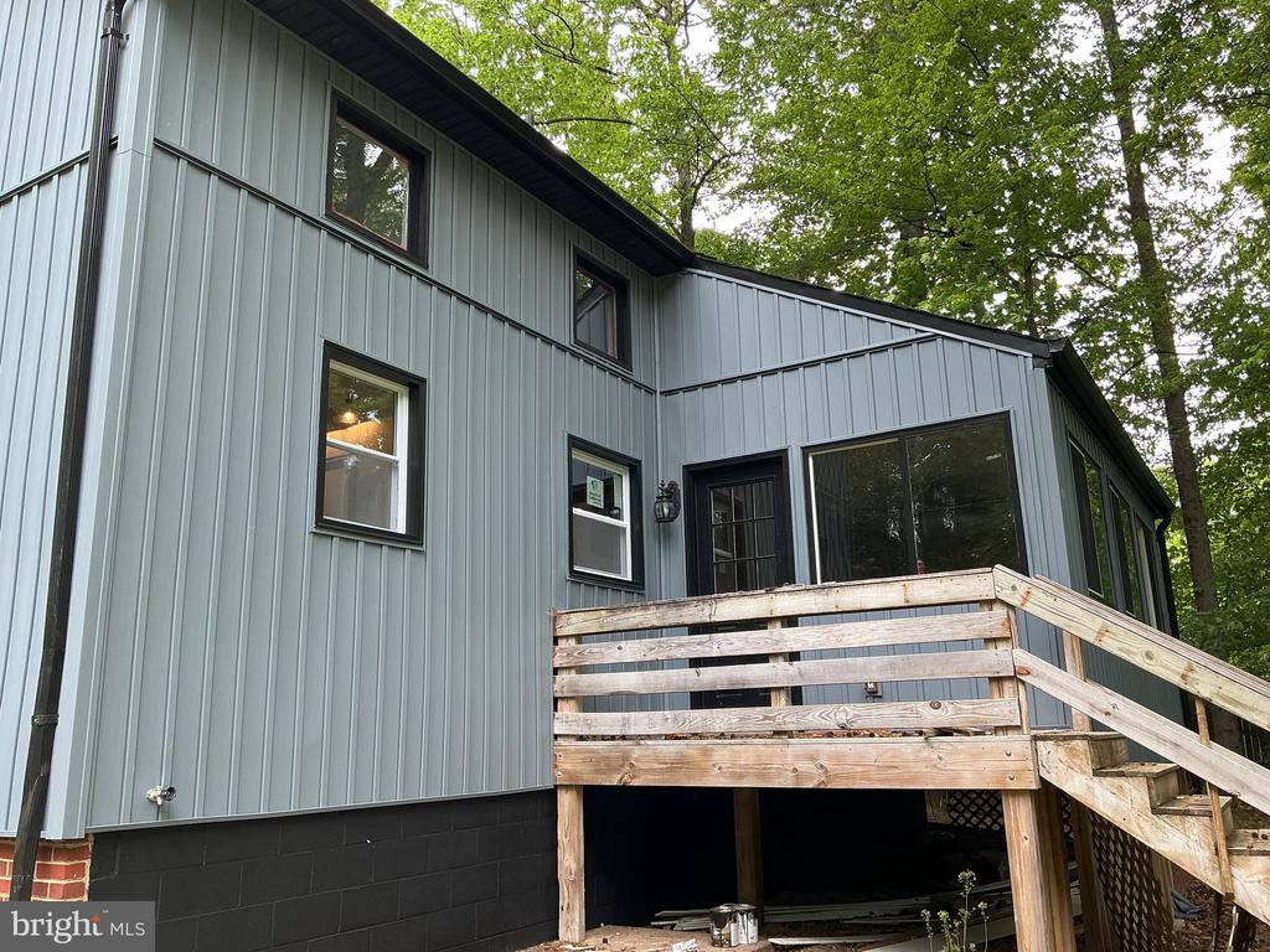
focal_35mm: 29
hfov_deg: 61.7
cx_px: 635
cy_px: 476
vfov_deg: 48.2
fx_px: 1064
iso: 20
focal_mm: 3
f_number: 1.8
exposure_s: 1/134
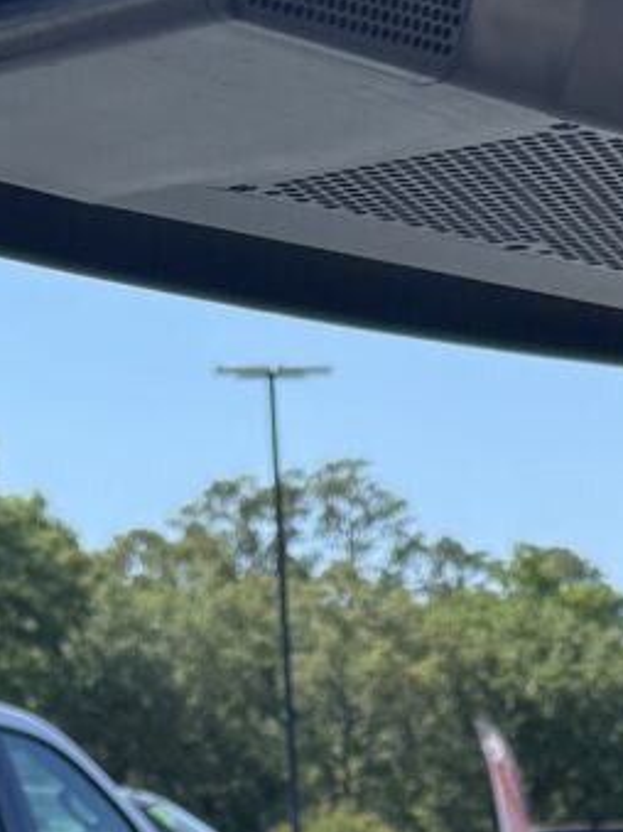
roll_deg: +2.9
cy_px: 1755
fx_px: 3266
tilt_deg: -13.7
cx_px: 540
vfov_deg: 12.5
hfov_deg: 10.8
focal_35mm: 136
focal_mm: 6.76
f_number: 1.78
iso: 80
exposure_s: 1/1560
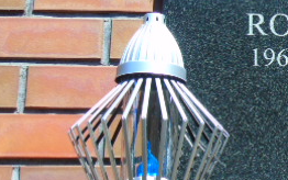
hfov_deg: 17.0
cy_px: 63
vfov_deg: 11.0
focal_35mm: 119
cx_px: 311
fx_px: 934
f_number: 4.1
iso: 80
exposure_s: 1/250
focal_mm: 8.2
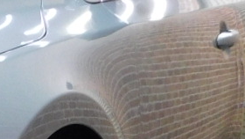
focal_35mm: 143
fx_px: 930
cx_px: -285
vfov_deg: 8.2
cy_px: 260
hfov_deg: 12.6
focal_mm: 4
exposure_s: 1/30
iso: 220
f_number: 3
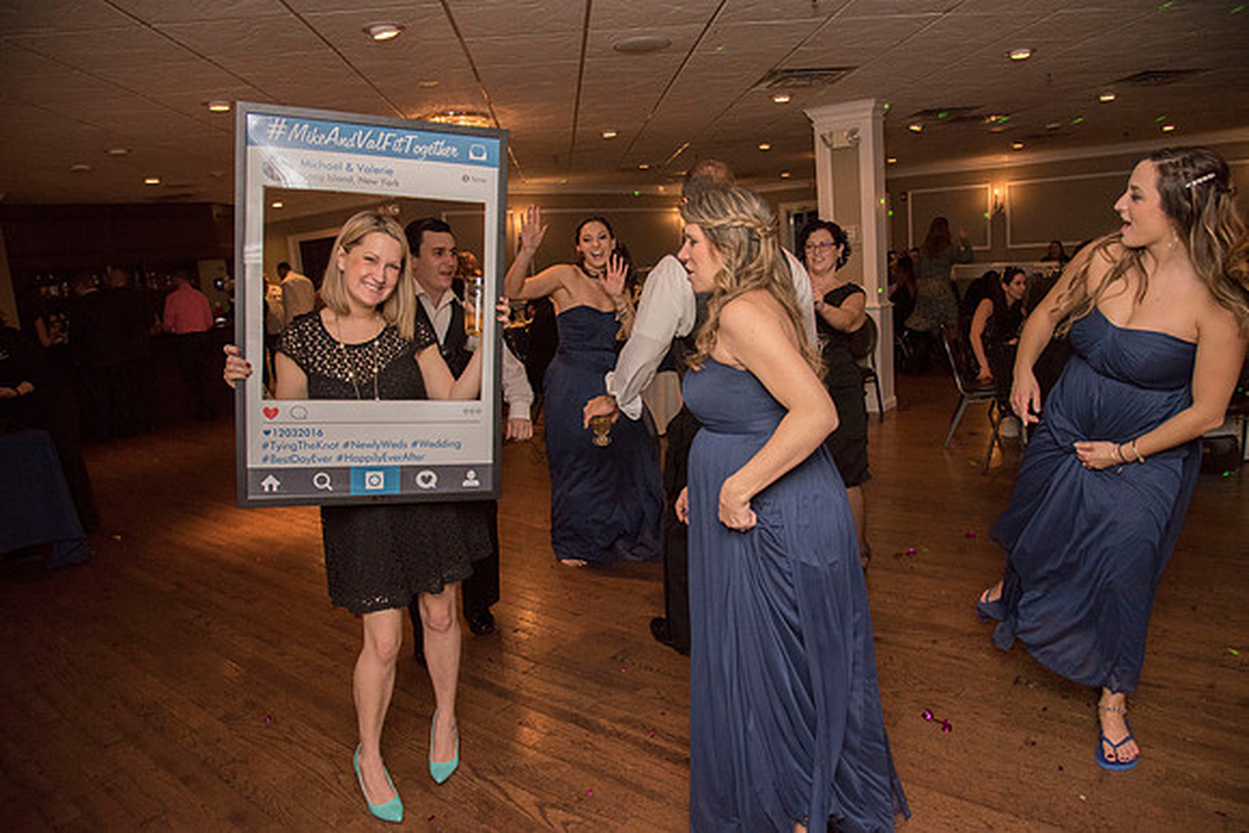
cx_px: 624
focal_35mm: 24
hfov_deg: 73.7
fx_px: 833
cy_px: 416
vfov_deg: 53.2
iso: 2000
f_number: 5
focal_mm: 24
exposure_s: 1/200
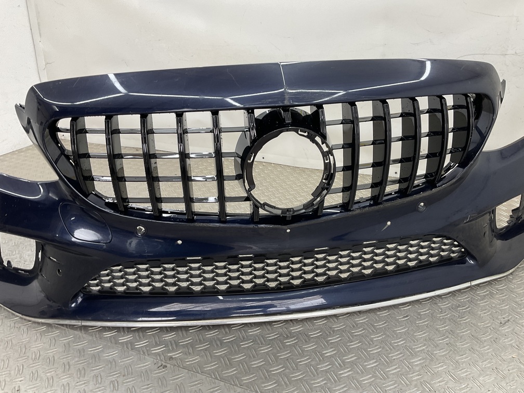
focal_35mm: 29
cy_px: 196
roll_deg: +0.4
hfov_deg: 61.7
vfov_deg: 48.2
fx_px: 439
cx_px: 262
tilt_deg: -24.9
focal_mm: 3
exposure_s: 1/120
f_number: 1.8
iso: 40
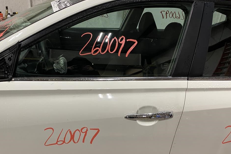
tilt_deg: -27.0
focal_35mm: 37
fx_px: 237
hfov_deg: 51.5
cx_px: 90
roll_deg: -4.0
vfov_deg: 35.5
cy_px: 105
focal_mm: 4.25
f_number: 1.8
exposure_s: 1/60
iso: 200
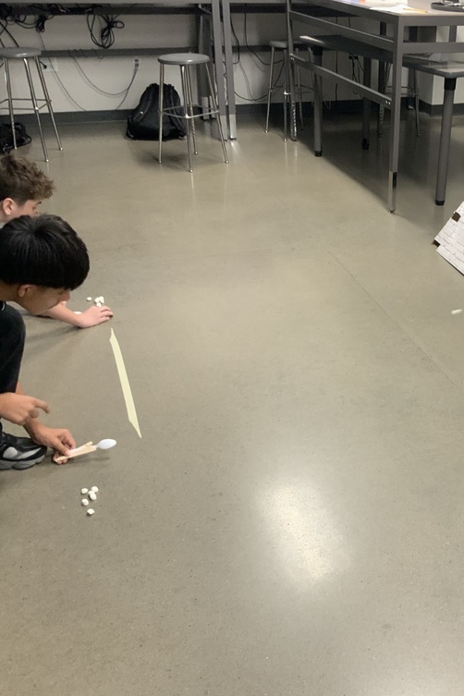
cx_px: 387
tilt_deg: -27.4
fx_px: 793
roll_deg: -1.4
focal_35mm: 41
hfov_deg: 31.6
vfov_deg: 47.4
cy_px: 350
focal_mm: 3
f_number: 1.8
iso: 125
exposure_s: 1/60
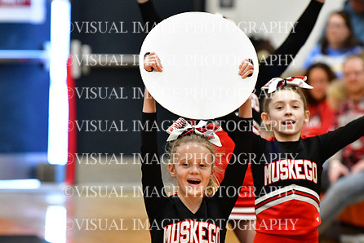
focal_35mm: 390
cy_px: 142
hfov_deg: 5.3
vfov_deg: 3.5
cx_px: 180
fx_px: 3946
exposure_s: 1/500
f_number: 3.5
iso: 4000
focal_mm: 200
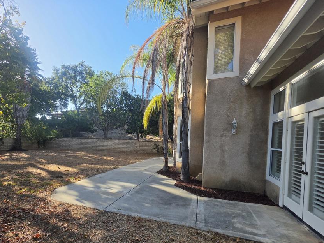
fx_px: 150
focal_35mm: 16
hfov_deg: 93.8
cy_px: 148
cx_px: 138
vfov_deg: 77.1
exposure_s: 1/1022
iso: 32
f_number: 1.9
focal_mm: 2.2
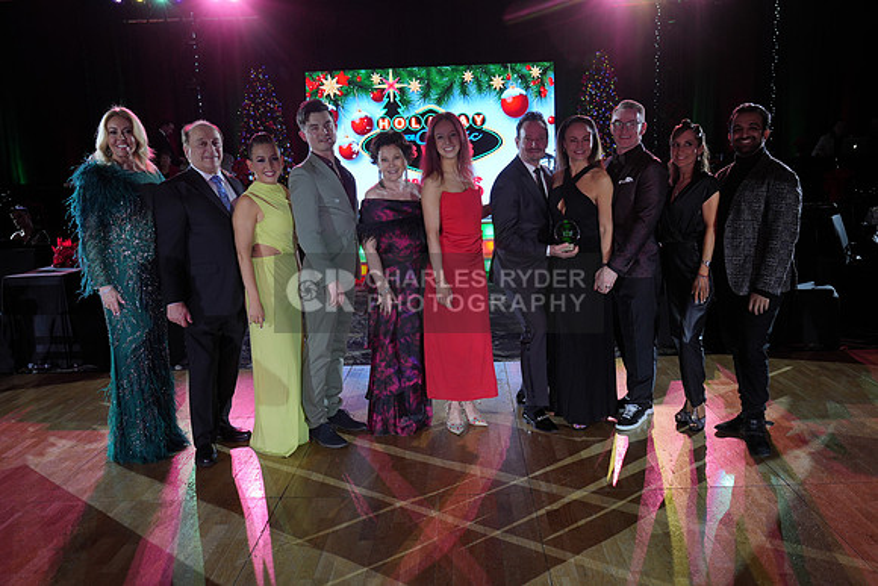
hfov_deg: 60.3
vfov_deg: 42.3
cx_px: 439
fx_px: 756
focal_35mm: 31
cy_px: 293
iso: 640
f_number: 5.6
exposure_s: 1/200
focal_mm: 31
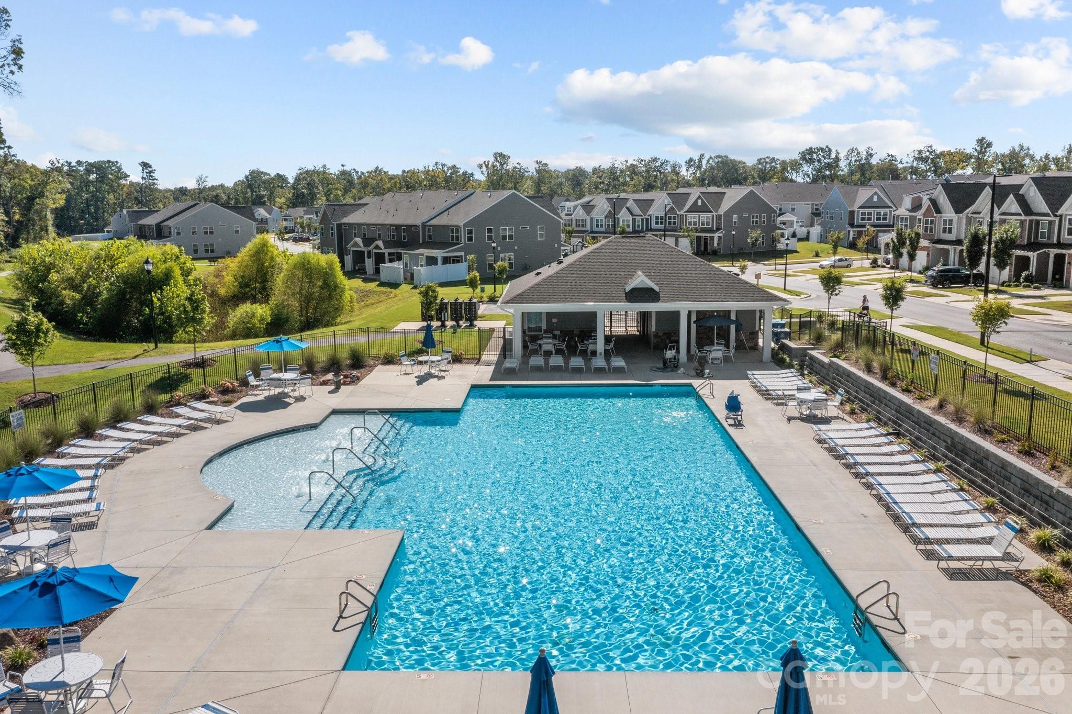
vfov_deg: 46.4
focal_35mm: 28
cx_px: 536
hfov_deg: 65.5
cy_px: 357
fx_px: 833
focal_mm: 10.26
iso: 100
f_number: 7.1
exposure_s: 1/800
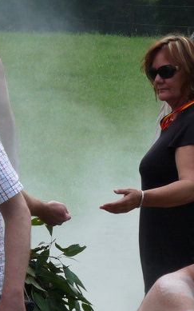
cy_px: 177
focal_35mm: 427
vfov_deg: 4.9
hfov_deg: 3.1
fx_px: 3614
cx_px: 168
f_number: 5.6
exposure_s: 1/320
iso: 100
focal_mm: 24.5
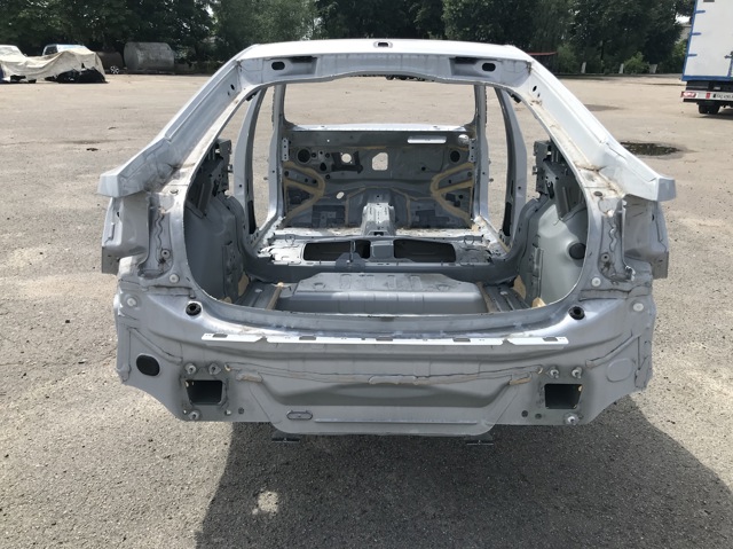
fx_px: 592
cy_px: 274
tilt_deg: -18.4
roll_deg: -0.8
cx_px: 366
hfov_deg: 63.5
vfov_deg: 49.7
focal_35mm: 28
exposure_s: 1/1681
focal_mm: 3.99
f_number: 1.8
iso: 20
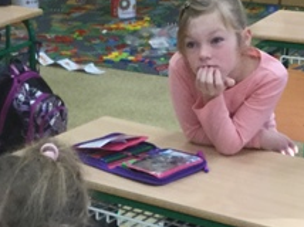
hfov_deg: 16.9
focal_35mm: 116
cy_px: 200
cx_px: 88
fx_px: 1018
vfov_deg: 12.7
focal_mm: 3.3
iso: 50
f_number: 2.4
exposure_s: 1/33
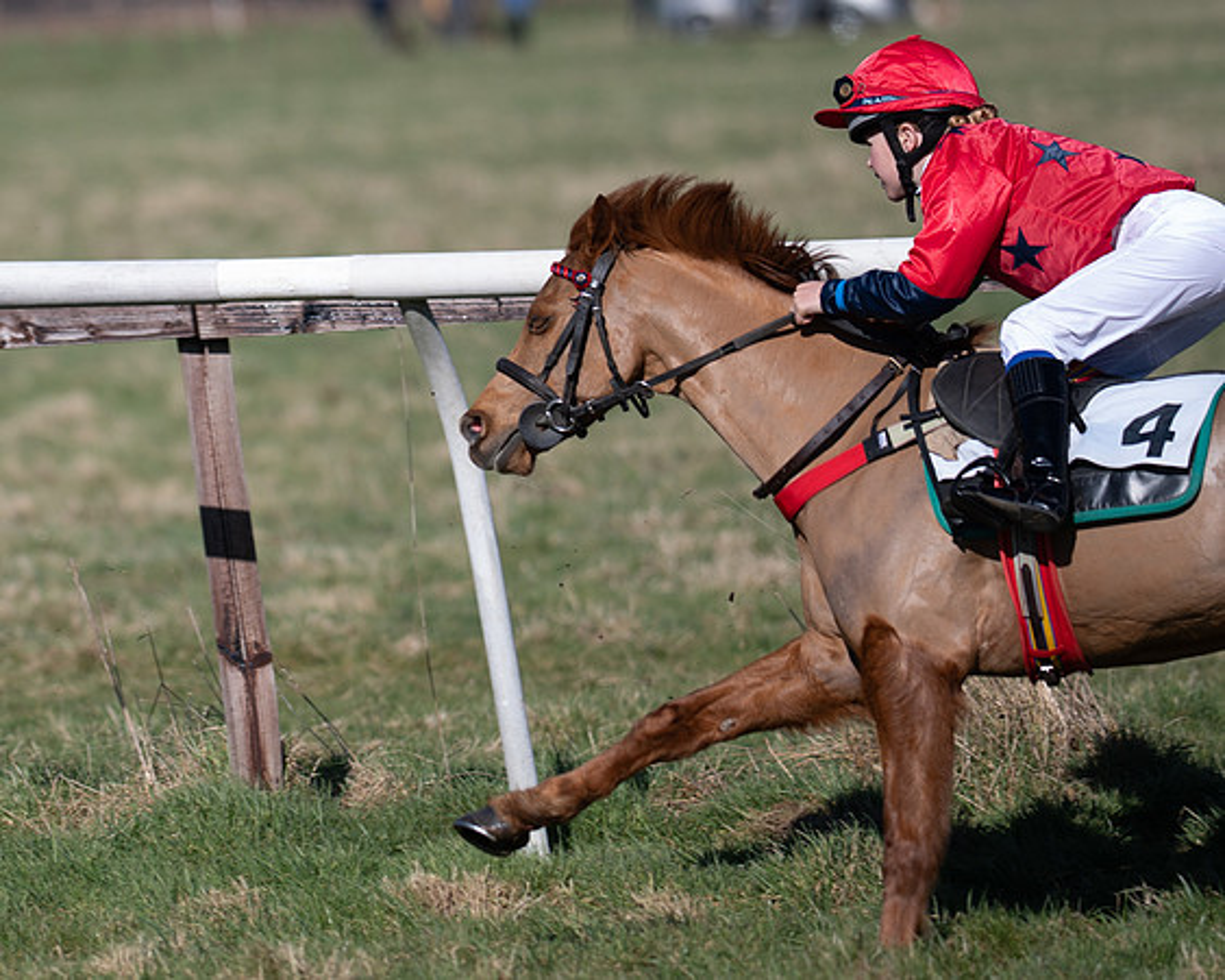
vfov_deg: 5.0
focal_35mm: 312
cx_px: 216
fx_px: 11322
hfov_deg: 6.2
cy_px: 383
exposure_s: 1/4000
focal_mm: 135
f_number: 1.8
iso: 50
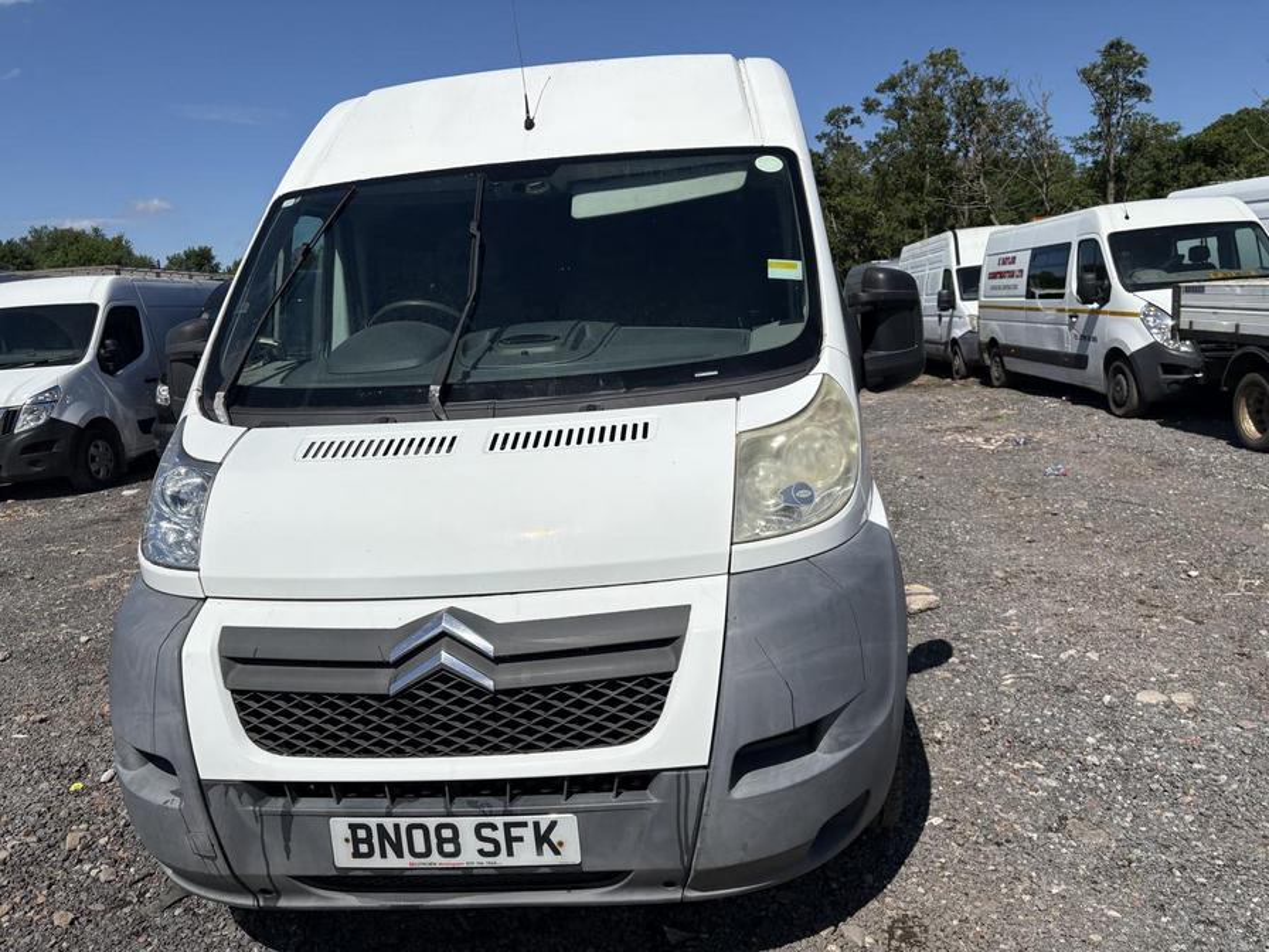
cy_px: 476
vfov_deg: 53.1
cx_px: 634
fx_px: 953
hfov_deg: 67.3
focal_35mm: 26
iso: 50
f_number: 1.6
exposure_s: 1/11905
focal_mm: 5.96
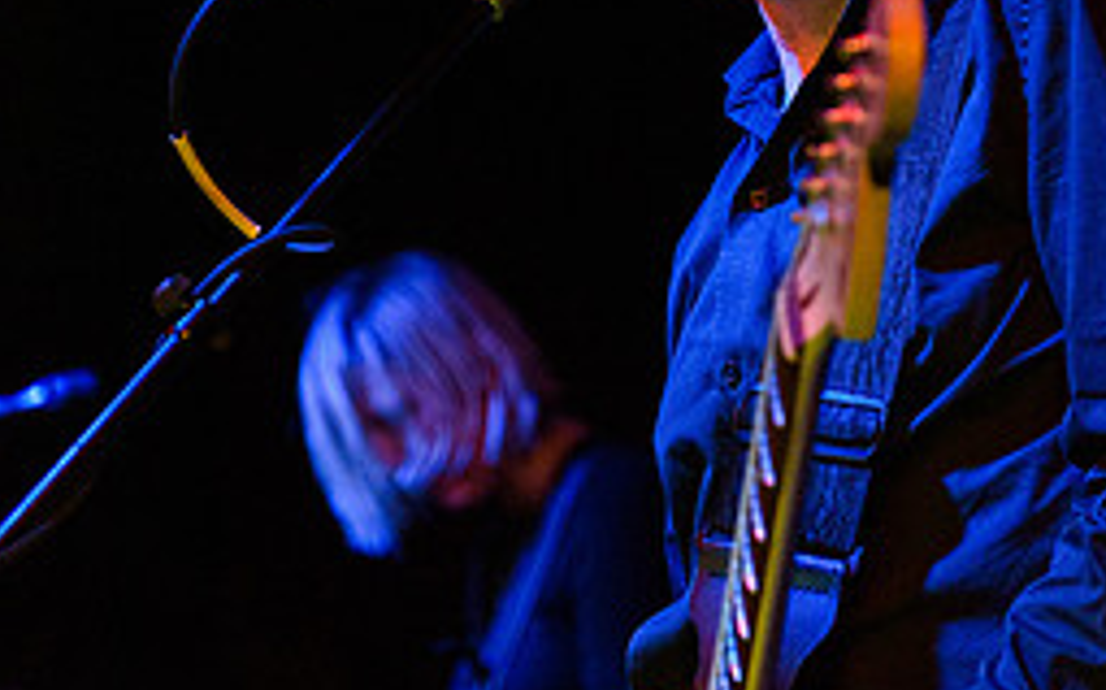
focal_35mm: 126
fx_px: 3795
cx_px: 638
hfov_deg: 16.6
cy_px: 187
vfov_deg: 10.4
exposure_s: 1/125
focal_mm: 70
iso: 2500
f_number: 3.2
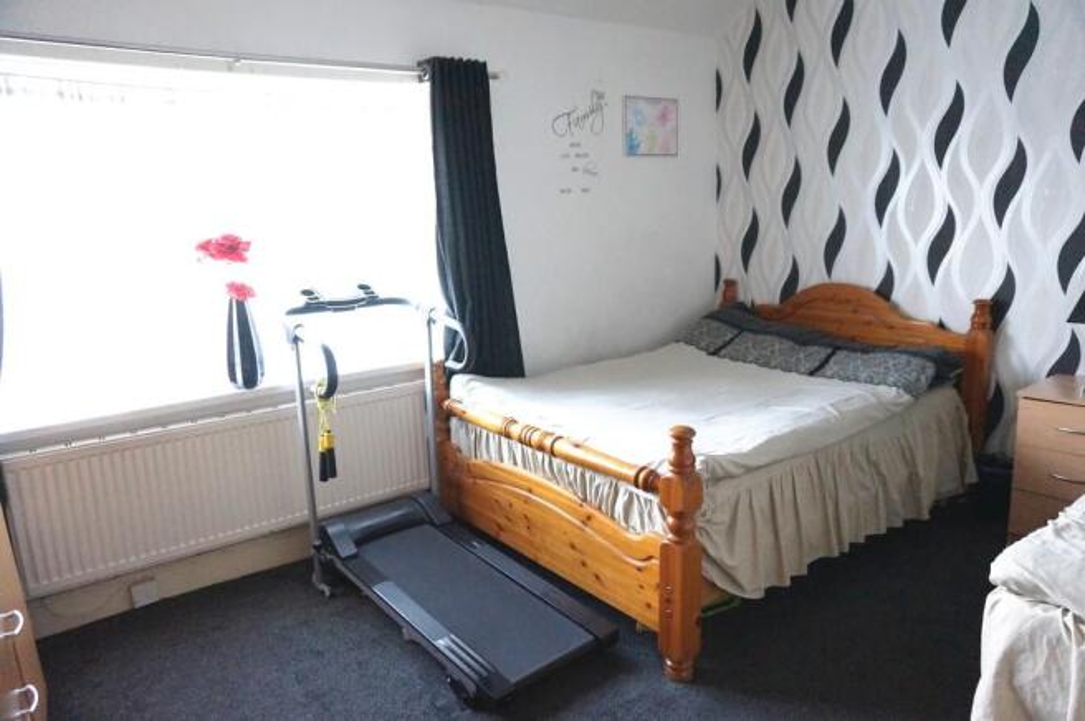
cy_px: 360
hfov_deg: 73.8
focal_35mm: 24
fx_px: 723
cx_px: 542
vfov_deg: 53.0
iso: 3200
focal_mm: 16
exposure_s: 1/125
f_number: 3.5
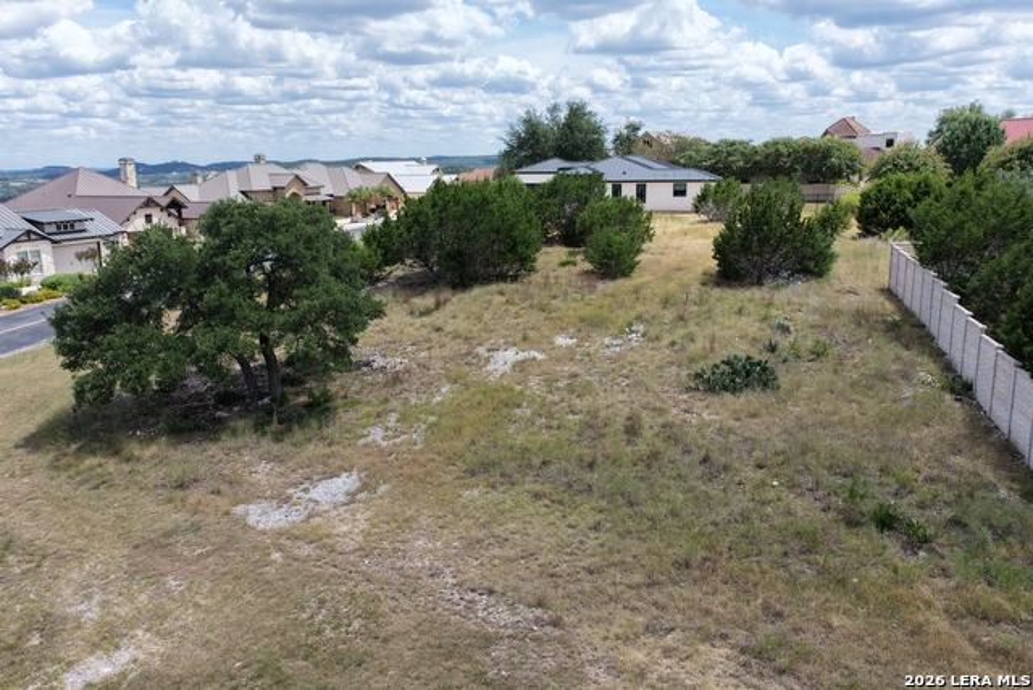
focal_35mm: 28
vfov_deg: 46.4
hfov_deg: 65.5
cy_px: 345
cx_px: 516
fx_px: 804
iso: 100
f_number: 2.8
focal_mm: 14.45
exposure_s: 1/640
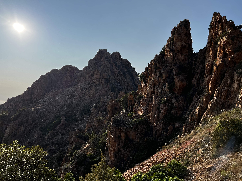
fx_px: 182
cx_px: 121
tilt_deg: +3.7
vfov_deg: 53.1
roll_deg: -2.1
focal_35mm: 26
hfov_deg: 67.3
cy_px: 90
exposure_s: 1/8000
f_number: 1.5
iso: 50
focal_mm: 5.7
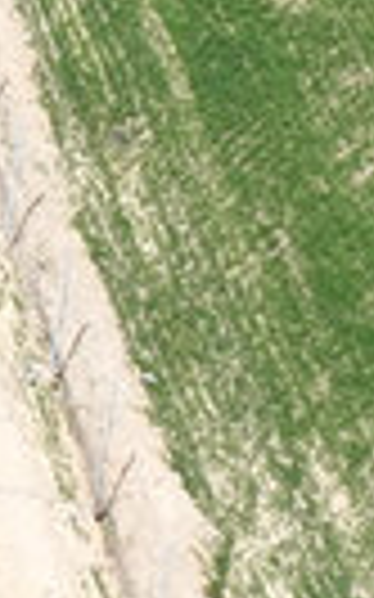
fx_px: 4114
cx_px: -1771
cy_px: -515
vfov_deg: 8.0
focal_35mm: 252
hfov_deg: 4.2
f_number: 2.8
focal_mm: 12.29
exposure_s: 1/1600
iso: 100
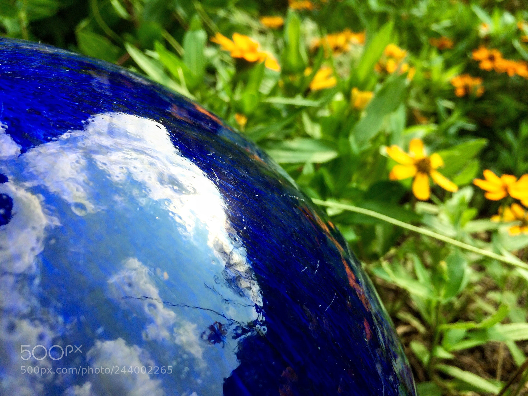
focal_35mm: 29
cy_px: 198
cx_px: 264
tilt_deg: -26.6
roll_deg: -10.9
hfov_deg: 61.7
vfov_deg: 48.2
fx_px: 442
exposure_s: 1/586
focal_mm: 4.15
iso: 32
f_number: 2.2
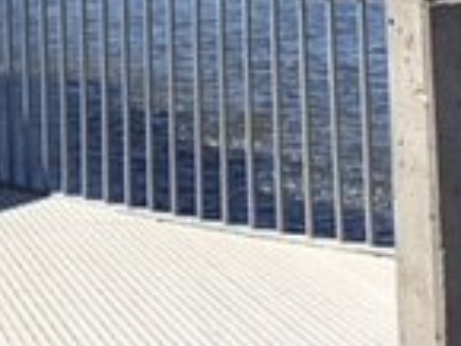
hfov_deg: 14.9
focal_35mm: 128
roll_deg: -0.8
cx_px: -86
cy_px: -311
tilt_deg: +4.6
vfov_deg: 10.7
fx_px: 1706
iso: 32
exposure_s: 1/1883
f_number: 2.2
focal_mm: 4.15
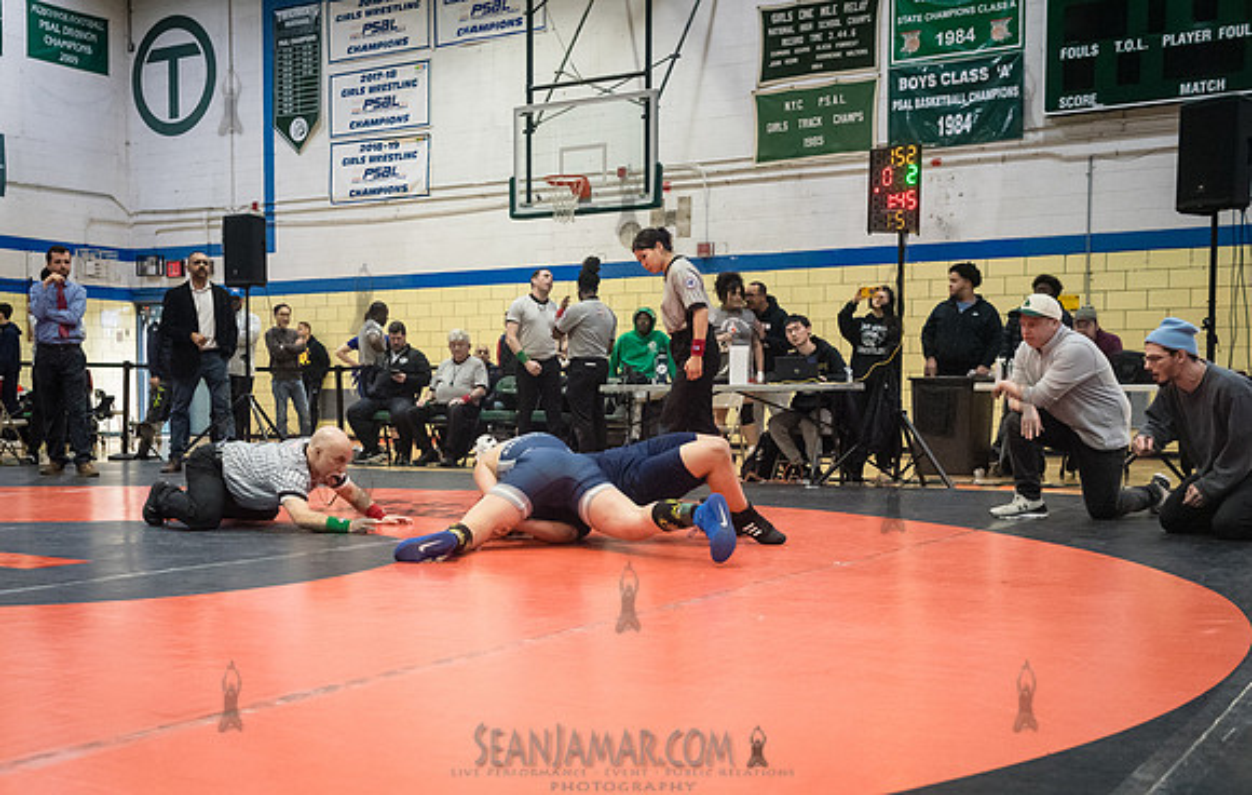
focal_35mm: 42
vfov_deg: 30.6
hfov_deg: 46.5
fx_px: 1449
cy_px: 481
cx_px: 512
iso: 8000
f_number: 4
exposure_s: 1/400
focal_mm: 35
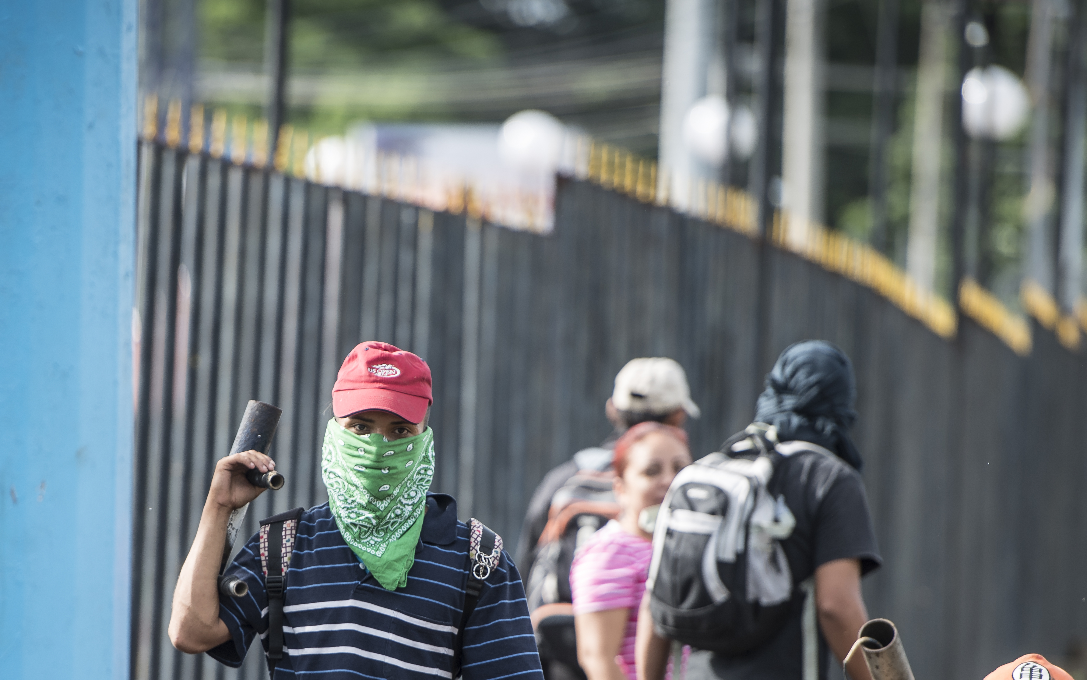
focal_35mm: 335
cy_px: 586
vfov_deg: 3.9
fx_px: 9925
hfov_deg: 6.3
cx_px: 377
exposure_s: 1/640
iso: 125
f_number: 2.8
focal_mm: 195
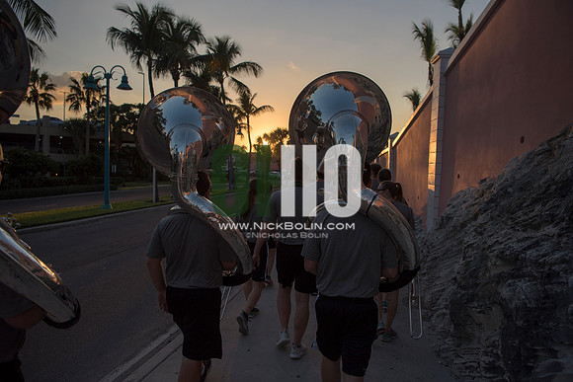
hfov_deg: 73.7
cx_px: 286
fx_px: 382
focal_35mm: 24
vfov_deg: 53.2
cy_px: 191
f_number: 3.5
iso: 250
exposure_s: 1/3200
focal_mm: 24
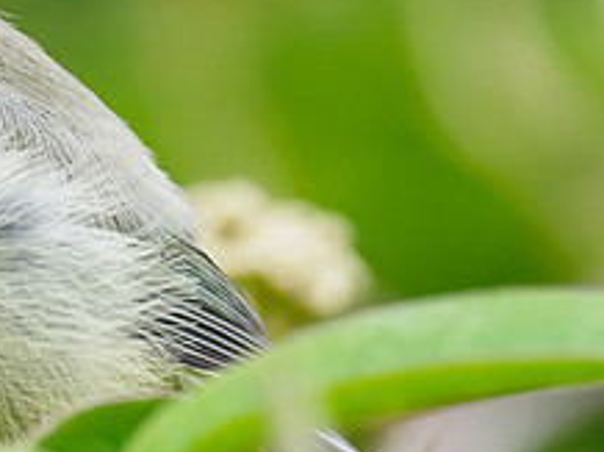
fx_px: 32872
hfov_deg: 1.1
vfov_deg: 0.8
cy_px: 179
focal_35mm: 1886
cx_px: -62
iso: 200
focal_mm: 300
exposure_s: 1/320
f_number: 5
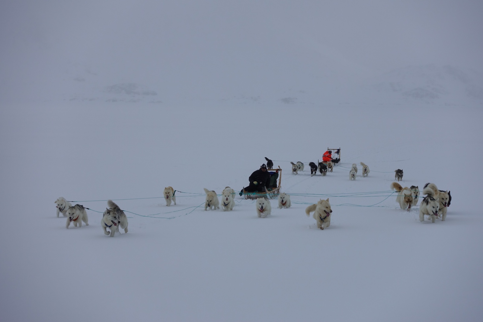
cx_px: 242
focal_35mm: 70
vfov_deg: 19.4
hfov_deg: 28.8
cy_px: 161
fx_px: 939
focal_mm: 25.7
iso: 125
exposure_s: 1/250
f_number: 5.6
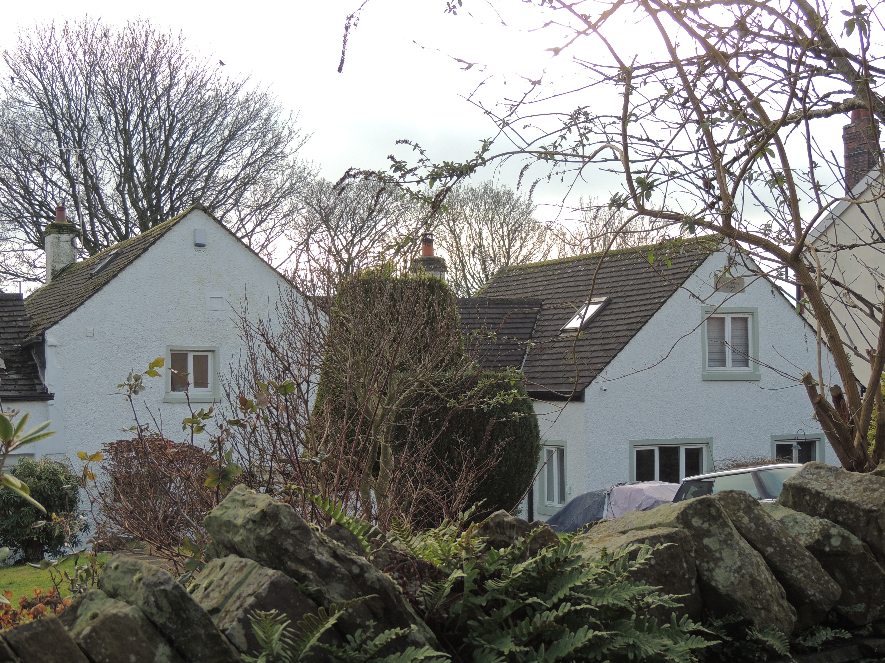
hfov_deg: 34.9
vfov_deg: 26.6
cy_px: 332
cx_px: 442
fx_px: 1406
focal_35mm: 55
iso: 100
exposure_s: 1/250
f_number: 3.7
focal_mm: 9.8
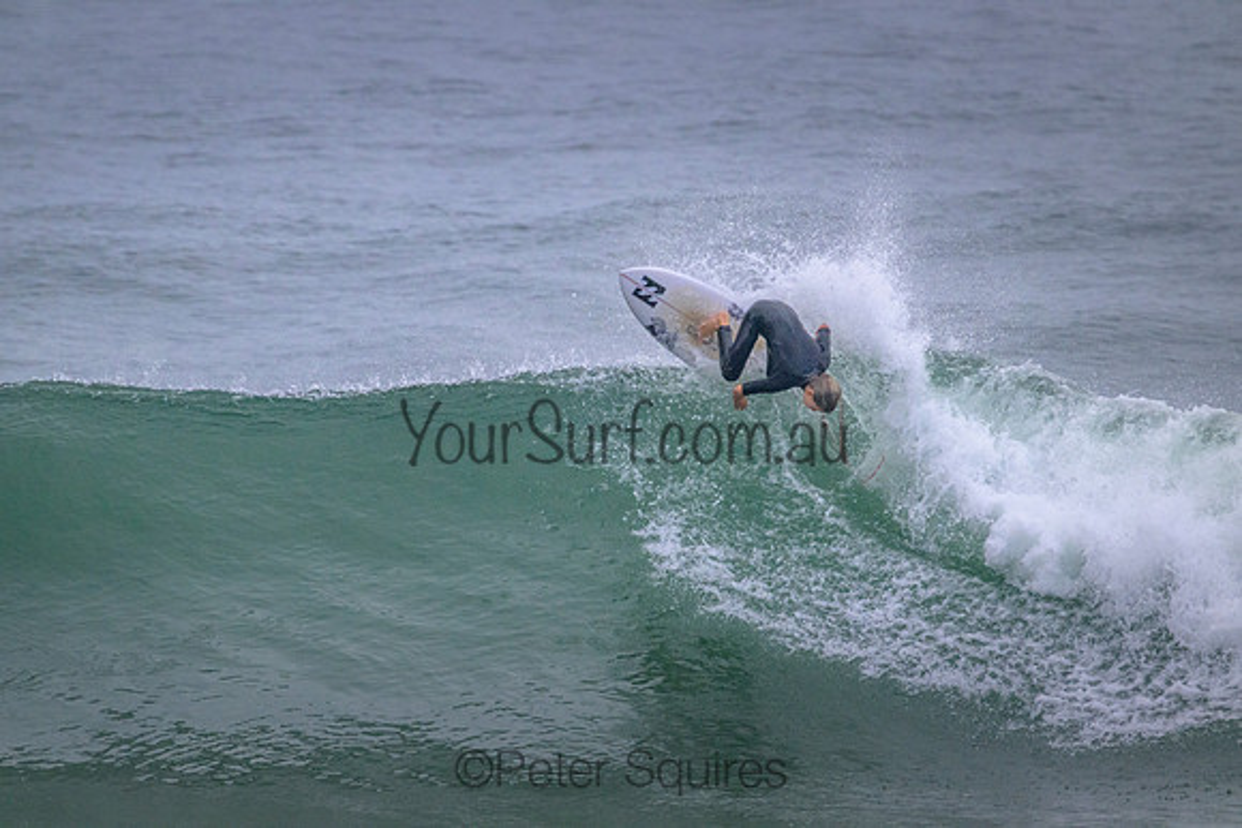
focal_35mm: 800
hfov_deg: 2.6
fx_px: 27605
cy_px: 414
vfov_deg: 1.7
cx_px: 621
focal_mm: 800
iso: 3600
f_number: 11
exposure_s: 1/2000
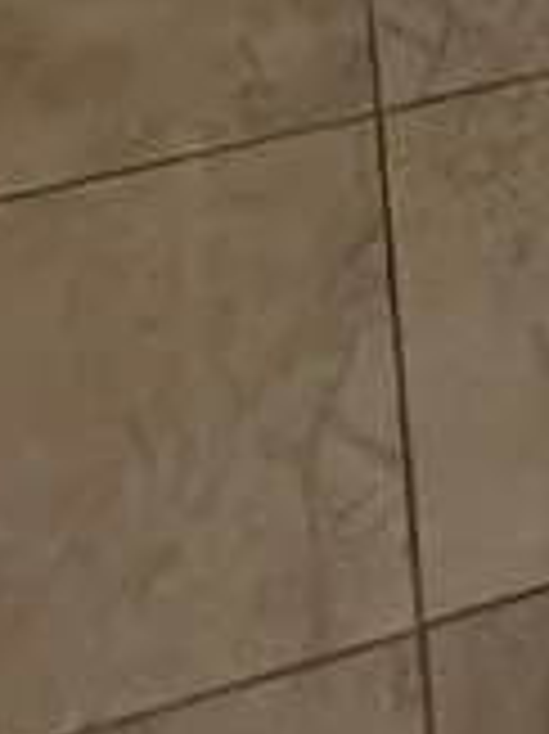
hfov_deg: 15.7
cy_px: -1342
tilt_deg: -6.3
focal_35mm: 88
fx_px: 1863
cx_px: 770
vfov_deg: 12.3
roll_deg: -1.5
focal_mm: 2.22
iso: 200
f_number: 2.2
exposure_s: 1/120
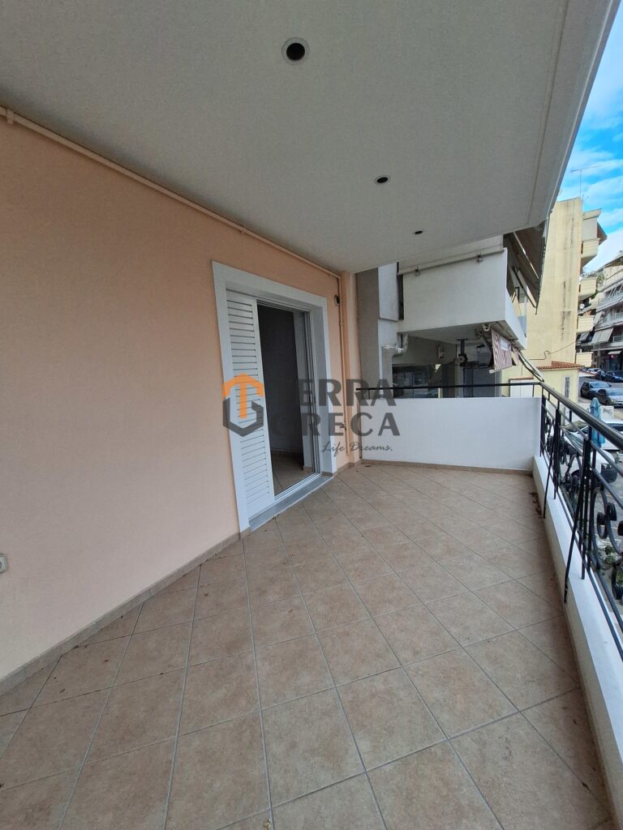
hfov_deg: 89.9
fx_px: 312
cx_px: 312
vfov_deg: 106.2
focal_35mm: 13
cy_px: 415
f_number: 2.2
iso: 40
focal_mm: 1.74
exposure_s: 1/401
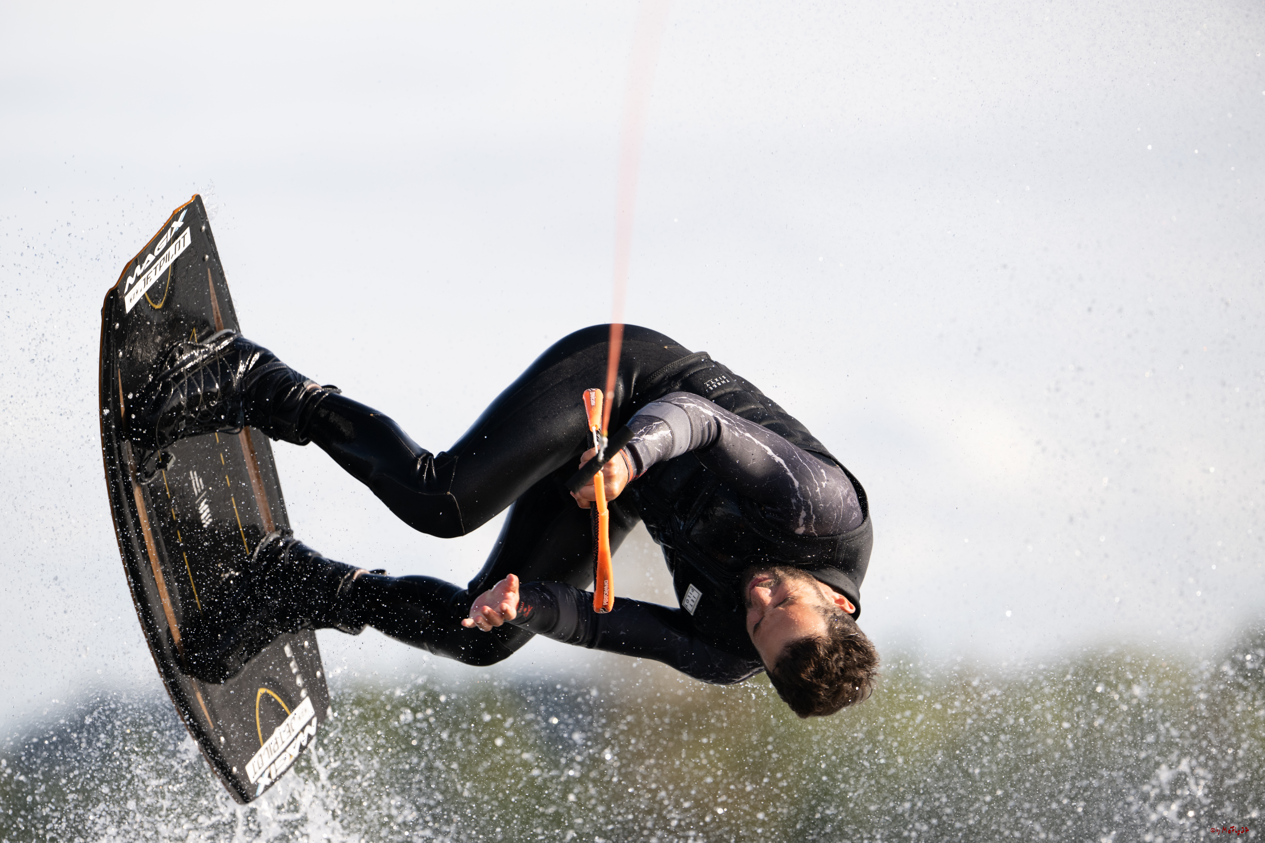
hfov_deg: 5.2
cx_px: 632
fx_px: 14054
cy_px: 422
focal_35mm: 400
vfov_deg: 3.4
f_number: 4.5
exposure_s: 1/2500
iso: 400
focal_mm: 400
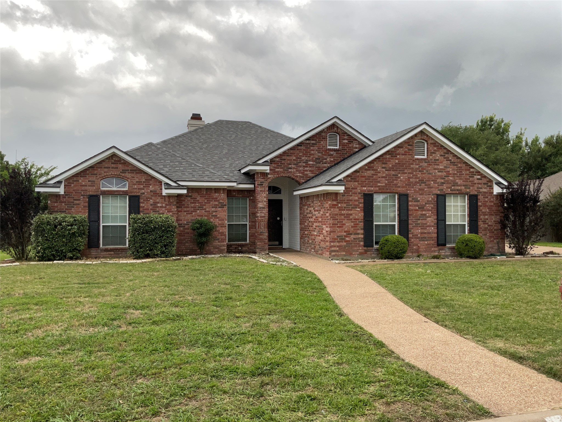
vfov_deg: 48.2
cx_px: 281
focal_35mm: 29
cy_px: 211
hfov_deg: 61.7
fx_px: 471
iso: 16
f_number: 1.8
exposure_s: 1/2227
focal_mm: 3
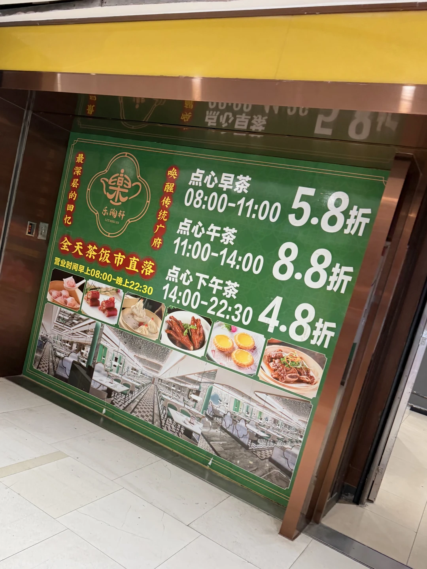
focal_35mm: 24
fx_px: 395
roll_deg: -13.8
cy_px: 284
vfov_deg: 71.6
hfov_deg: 56.8
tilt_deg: -10.5
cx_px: 214
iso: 200
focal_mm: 6.76
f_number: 1.78
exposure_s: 1/100
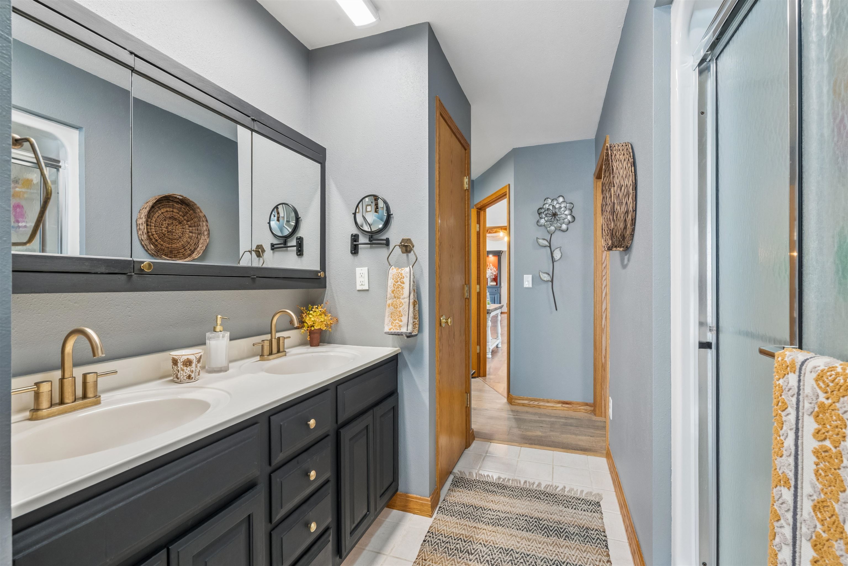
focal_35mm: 16
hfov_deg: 96.7
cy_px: 283
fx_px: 377
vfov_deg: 73.7
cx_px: 424
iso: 800
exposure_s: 1/13
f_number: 10
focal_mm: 16
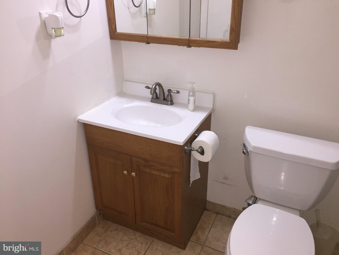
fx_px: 284
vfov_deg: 48.2
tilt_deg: -26.3
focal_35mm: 29
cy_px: 128
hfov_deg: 61.7
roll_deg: +0.2
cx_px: 170
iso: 50
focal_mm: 4.15
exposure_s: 1/30
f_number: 2.2
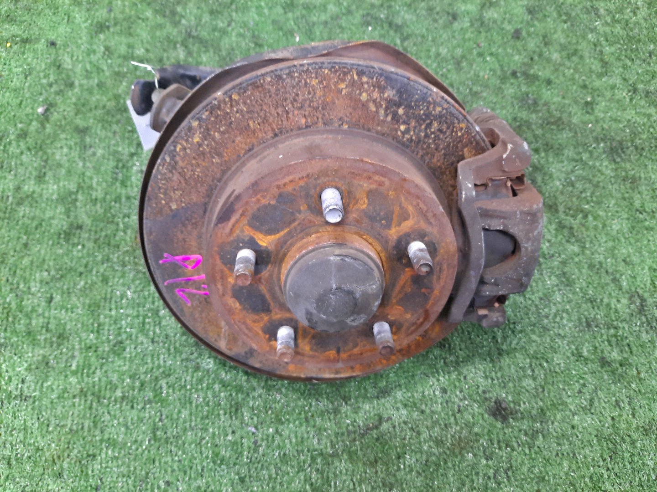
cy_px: 246
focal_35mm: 25
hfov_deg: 69.4
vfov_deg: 54.9
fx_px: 474
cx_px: 328
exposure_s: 1/25
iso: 357
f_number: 2
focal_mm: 4.6
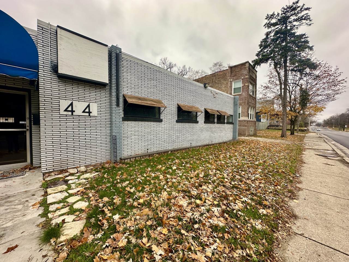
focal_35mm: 14
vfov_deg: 85.7
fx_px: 141
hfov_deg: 102.1
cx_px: 174
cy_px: 131
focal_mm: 2.22
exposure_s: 1/133
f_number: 2.2
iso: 40
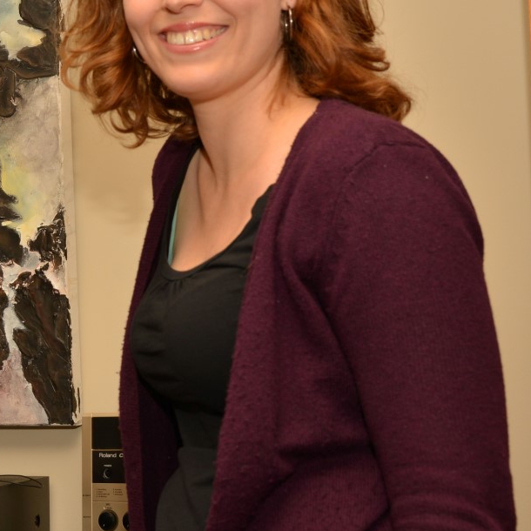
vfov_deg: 21.9
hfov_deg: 20.5
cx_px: -102
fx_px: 1371
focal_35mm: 79
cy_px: 289
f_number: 7.1
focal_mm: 35
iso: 320
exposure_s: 1/125
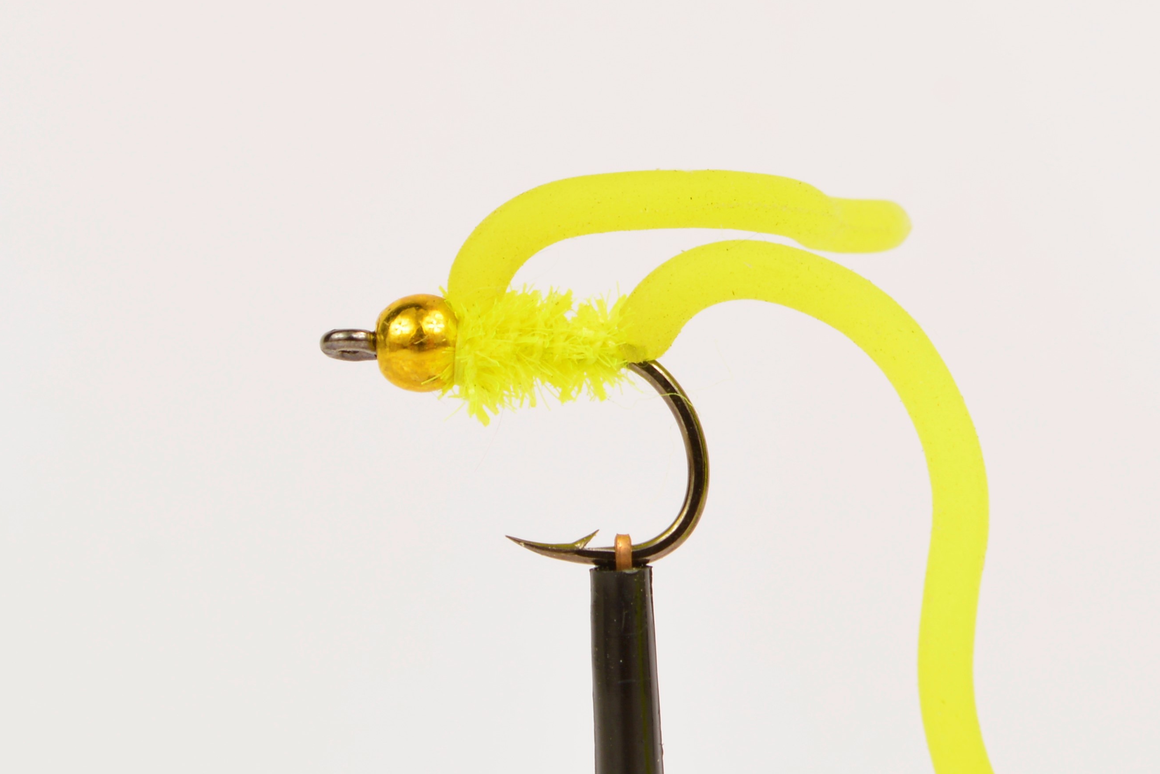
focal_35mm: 137
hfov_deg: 15.0
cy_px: 194
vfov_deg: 10.0
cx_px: 690
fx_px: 4414
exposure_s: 1/25
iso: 100
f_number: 11
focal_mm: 40
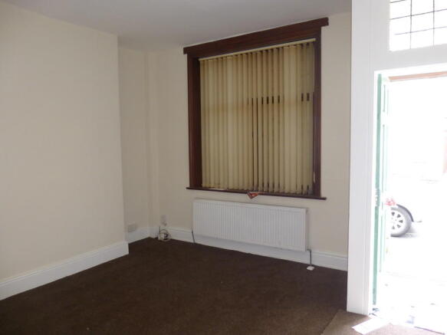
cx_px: 224
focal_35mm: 25
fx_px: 323
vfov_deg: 54.9
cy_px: 168
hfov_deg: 69.4
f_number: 3.1
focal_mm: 4.5
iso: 200
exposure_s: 1/20
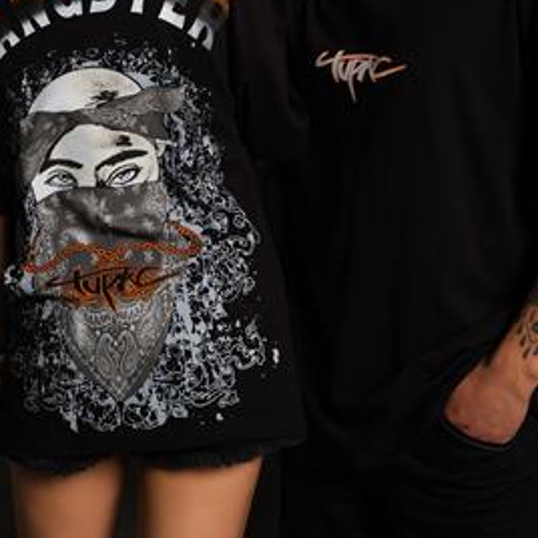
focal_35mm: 65
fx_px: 1143
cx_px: 281
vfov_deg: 25.8
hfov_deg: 26.5
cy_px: 75
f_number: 5
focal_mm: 23.3
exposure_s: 1/160
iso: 160
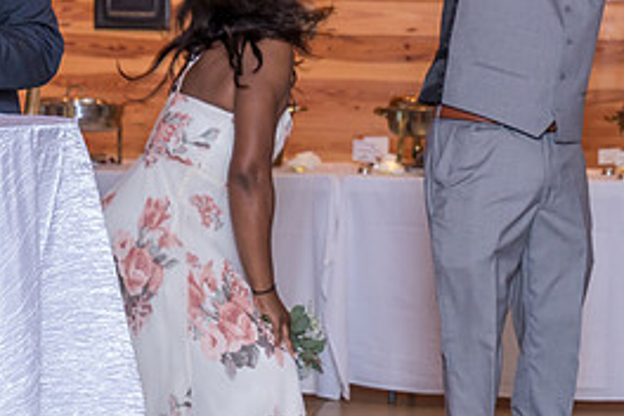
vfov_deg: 8.8
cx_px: 543
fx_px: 2704
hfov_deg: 13.1
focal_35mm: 156
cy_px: 139
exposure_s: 1/100
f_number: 4
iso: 2000
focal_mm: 65
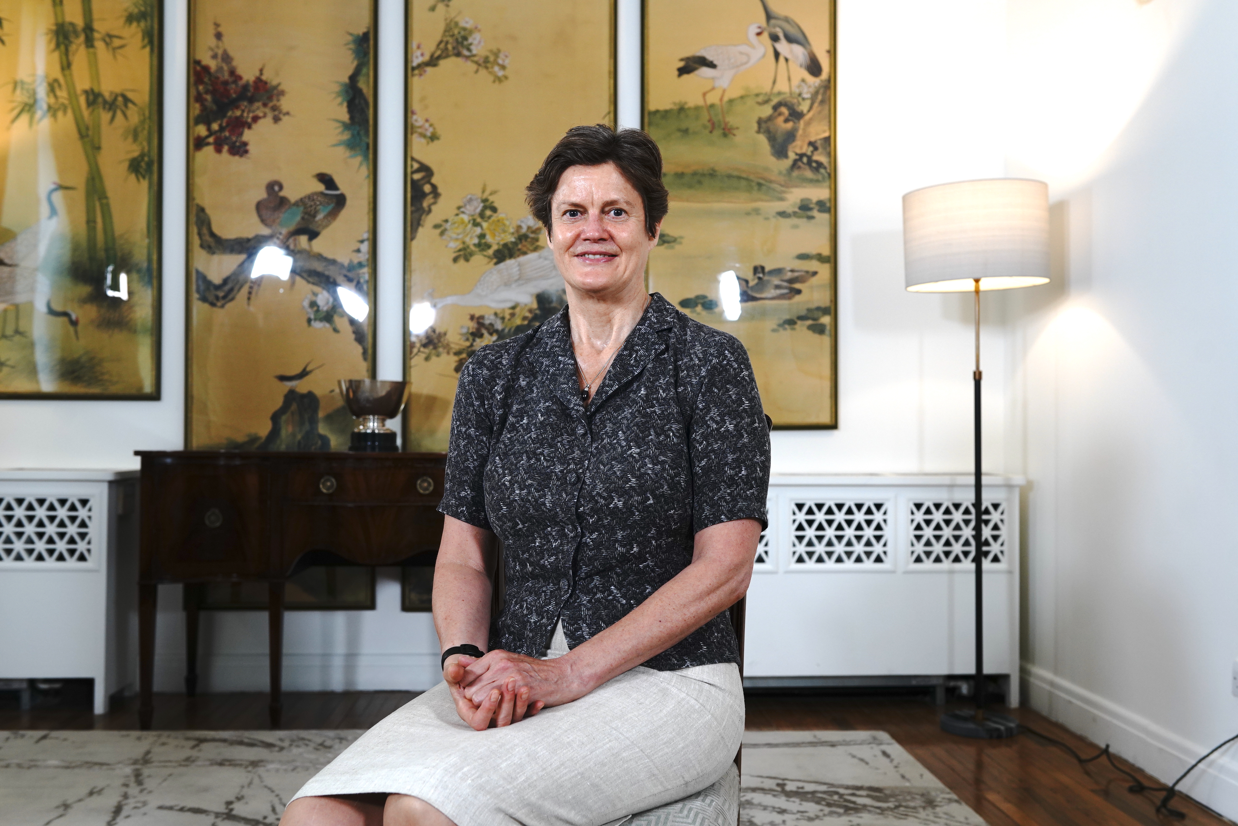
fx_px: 1204
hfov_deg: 54.4
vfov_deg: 37.9
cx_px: 619
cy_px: 413
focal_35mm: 35
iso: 800
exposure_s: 1/125
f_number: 4
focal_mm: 35
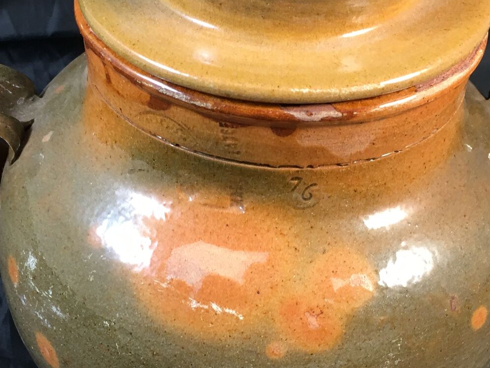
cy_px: 178
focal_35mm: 58
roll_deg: -0.8
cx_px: 240
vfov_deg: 25.2
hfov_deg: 33.2
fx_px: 821
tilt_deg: -38.5
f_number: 2.2
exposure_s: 1/17
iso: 50
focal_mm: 4.15
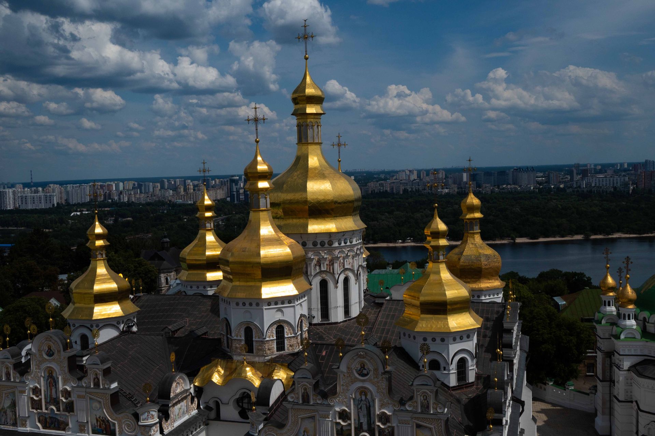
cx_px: 328
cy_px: 218
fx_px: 701
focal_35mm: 39
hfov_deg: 50.1
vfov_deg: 34.6
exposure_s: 1/1600
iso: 800
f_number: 20
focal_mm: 37
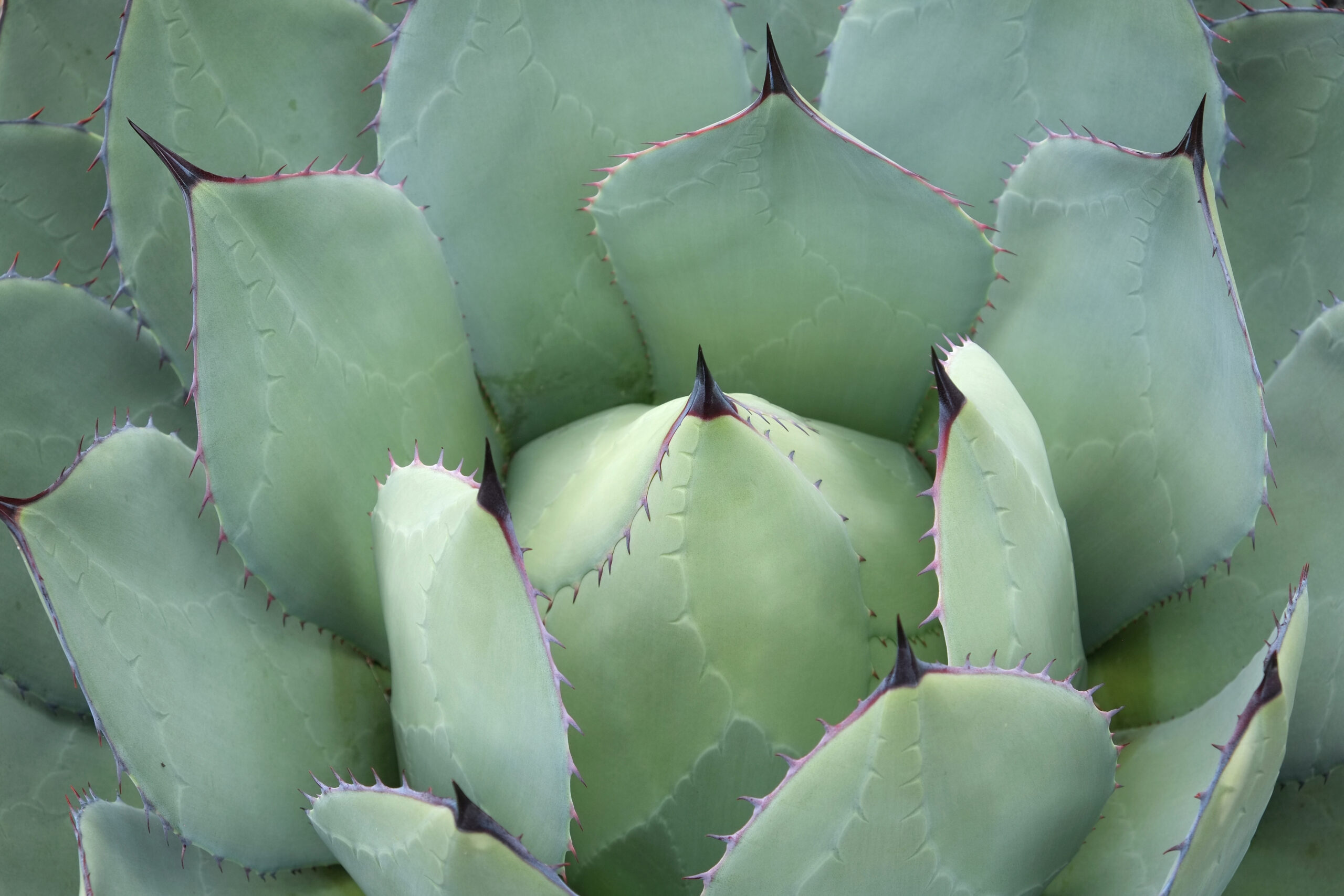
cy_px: 448
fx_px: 2016
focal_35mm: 54
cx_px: 672
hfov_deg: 36.9
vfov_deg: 25.1
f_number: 8
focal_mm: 35.8
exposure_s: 1/60
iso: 400
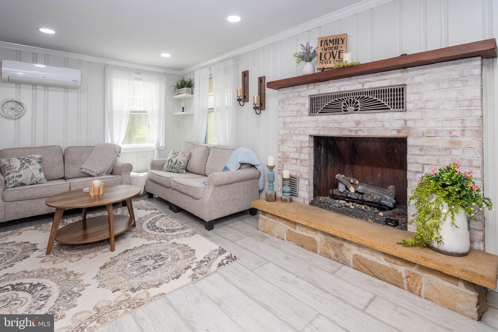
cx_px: 249
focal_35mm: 15
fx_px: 207
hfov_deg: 100.4
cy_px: 166
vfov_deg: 77.3
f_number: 5
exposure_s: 1/100
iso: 500
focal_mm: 10
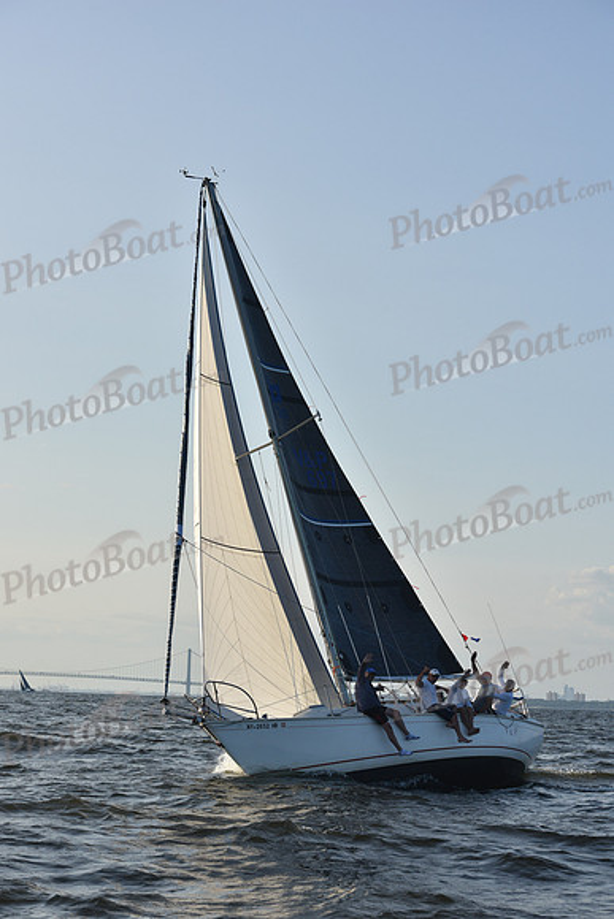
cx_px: 307
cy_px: 460
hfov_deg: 19.5
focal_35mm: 70
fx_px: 1790
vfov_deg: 28.8
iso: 320
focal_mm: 70
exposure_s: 1/1000
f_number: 8
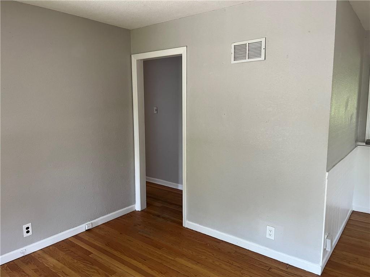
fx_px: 278
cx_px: 185
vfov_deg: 53.1
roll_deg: -0.4
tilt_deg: -7.8
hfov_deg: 67.3
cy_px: 138
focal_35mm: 26
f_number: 1.6
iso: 125
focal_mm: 5.1
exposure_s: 1/93
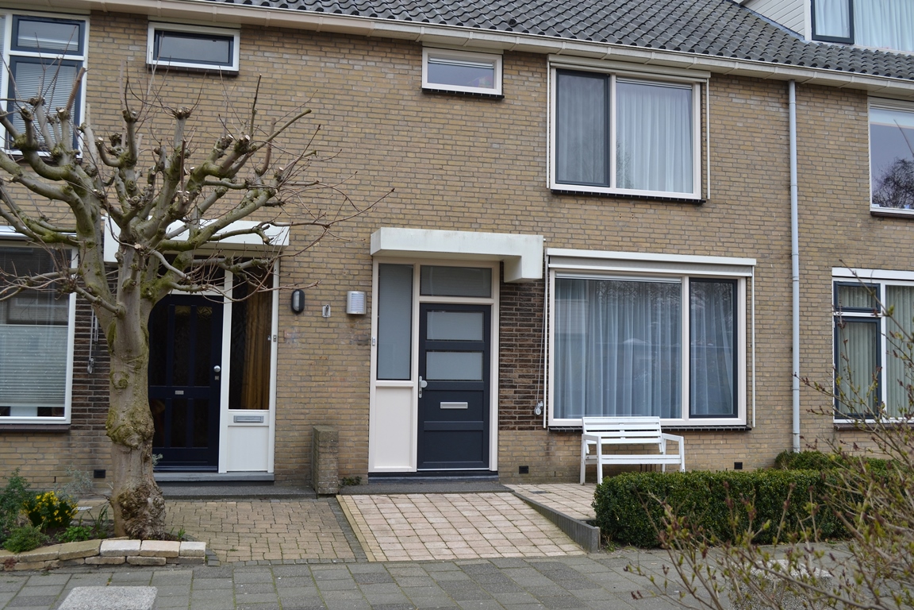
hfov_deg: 53.1
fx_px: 914
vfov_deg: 36.9
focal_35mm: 36
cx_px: 457
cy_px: 305
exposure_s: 1/125
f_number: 5.6
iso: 100
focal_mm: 24
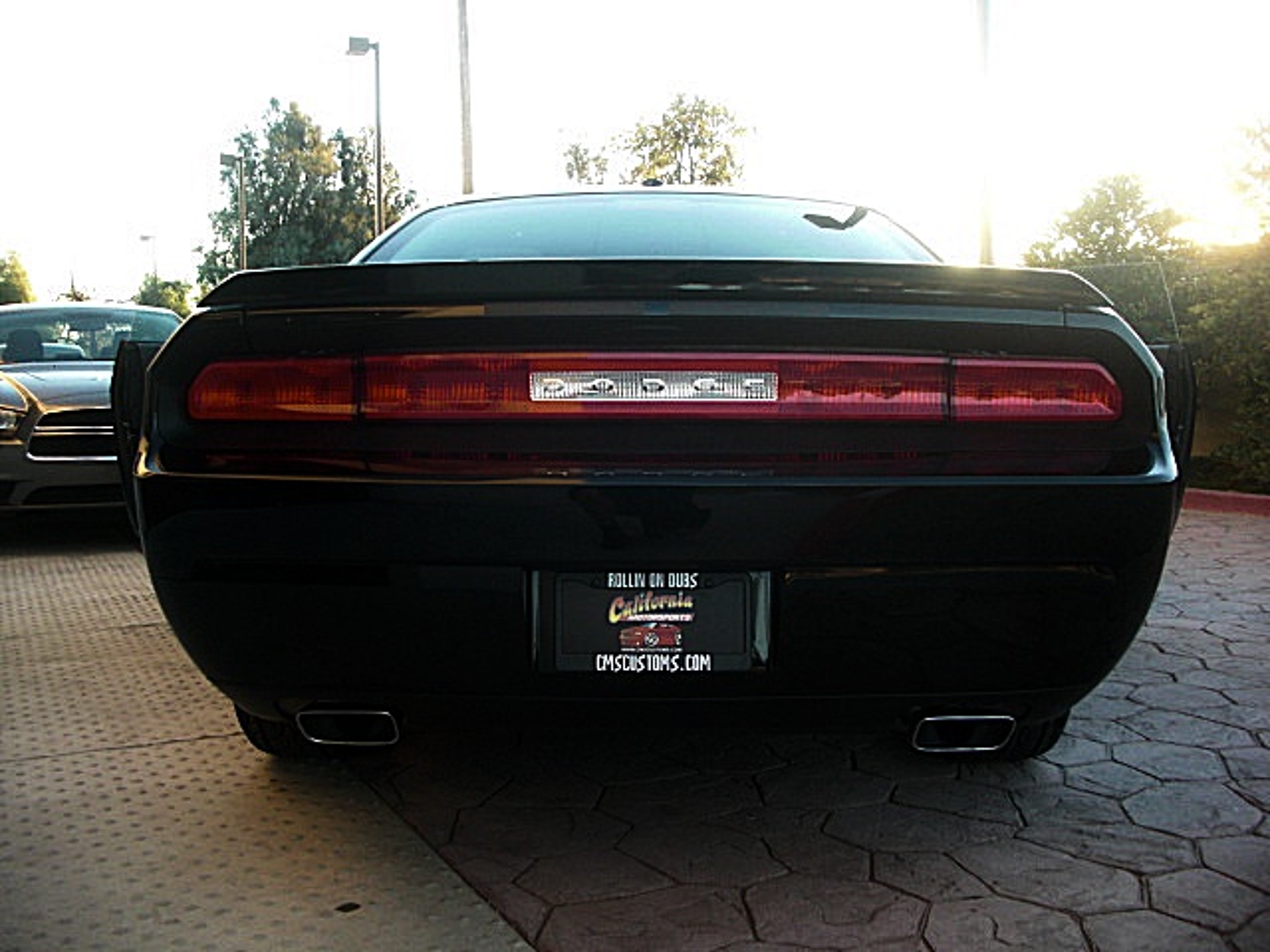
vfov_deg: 39.7
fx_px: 1321
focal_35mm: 36
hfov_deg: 51.4
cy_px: 476
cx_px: 635
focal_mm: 6.3
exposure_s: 1/100
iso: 200
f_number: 2.8
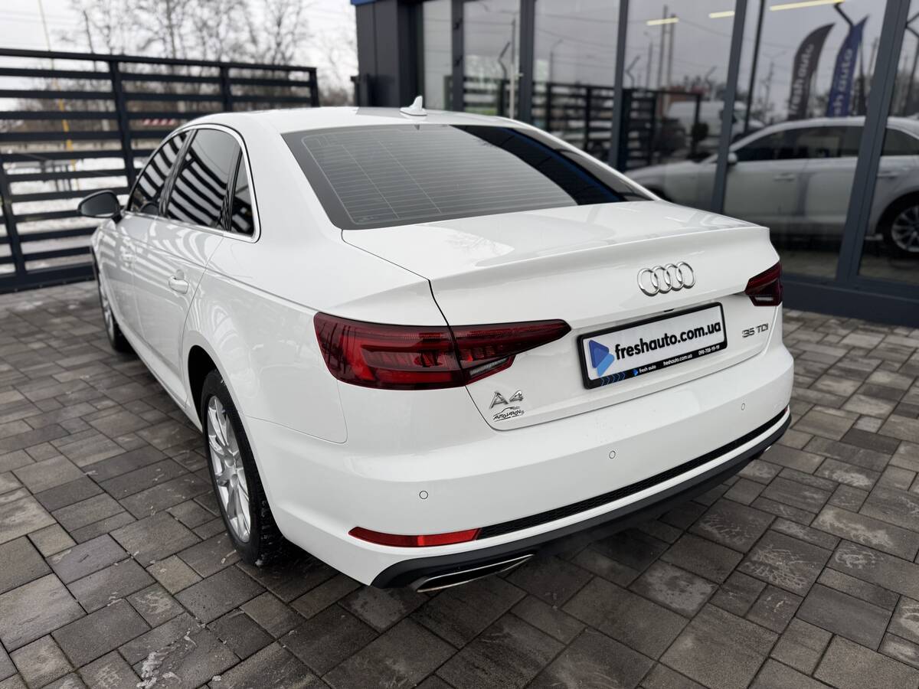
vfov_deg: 56.8
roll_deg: +2.1
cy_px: 344
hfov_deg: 71.6
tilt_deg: -19.8
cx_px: 460
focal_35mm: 24
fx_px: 637
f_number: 1.78
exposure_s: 1/864
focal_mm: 6.76
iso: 80
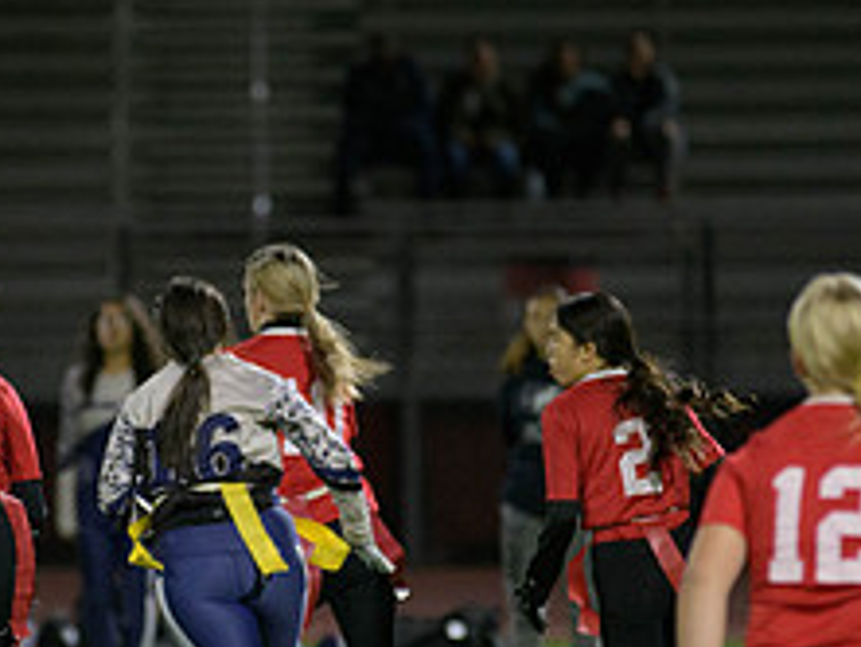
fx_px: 12568
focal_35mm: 505
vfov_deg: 2.9
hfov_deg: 3.9
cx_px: 265
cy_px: 411
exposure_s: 1/640
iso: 3200
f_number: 2.8
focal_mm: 200
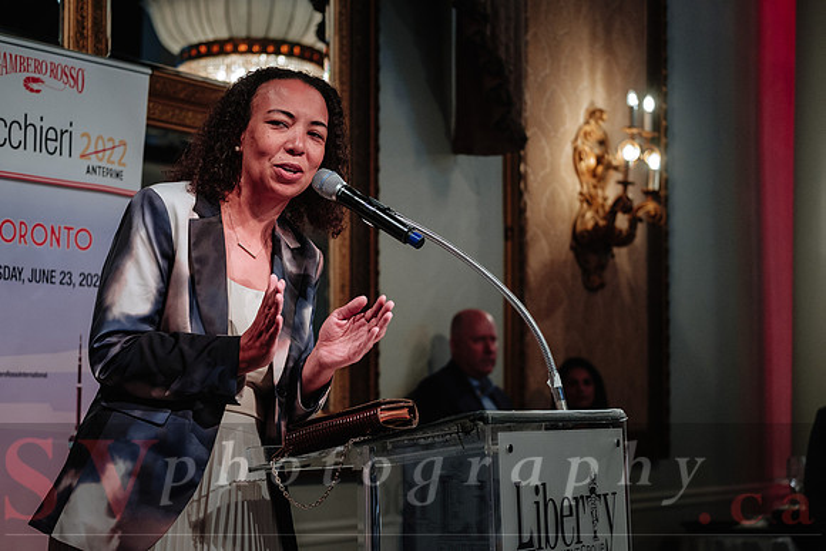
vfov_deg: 18.2
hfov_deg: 27.0
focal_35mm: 75
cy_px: 276
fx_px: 1721
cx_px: 413
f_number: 2.8
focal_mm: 50
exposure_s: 1/200
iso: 1600
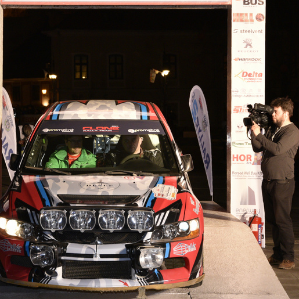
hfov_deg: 17.7
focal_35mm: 98
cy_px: 132
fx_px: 958
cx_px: 117
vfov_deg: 17.7
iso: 1600
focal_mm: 58
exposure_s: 1/100
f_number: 6.3
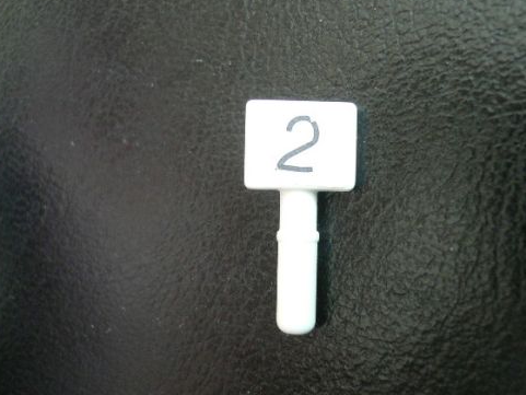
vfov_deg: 36.0
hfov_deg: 46.7
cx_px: 287
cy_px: 201
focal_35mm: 40
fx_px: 608
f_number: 2.8
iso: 200
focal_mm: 5.8
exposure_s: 1/10
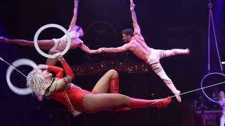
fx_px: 394
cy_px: 48
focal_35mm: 66
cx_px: 127
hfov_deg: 31.9
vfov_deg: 18.2
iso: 1000
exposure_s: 1/60
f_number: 6.3
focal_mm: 50
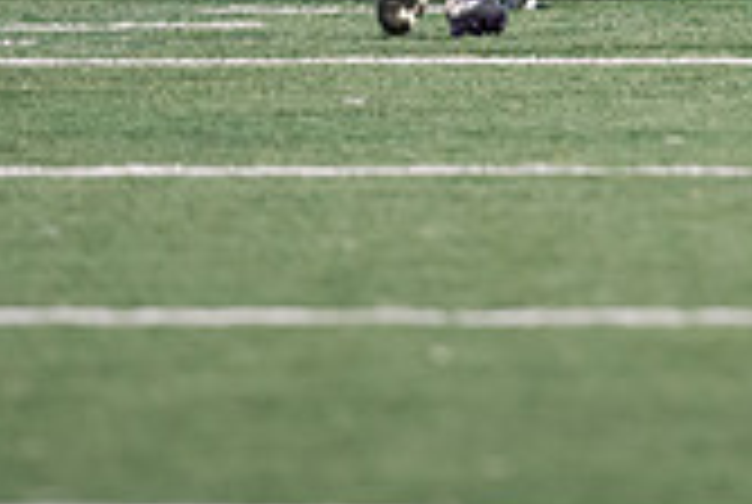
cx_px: 671
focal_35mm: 1039
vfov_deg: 1.3
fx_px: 21742
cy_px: -299
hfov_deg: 2.0
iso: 2500
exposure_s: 1/800
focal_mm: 300
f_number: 2.8
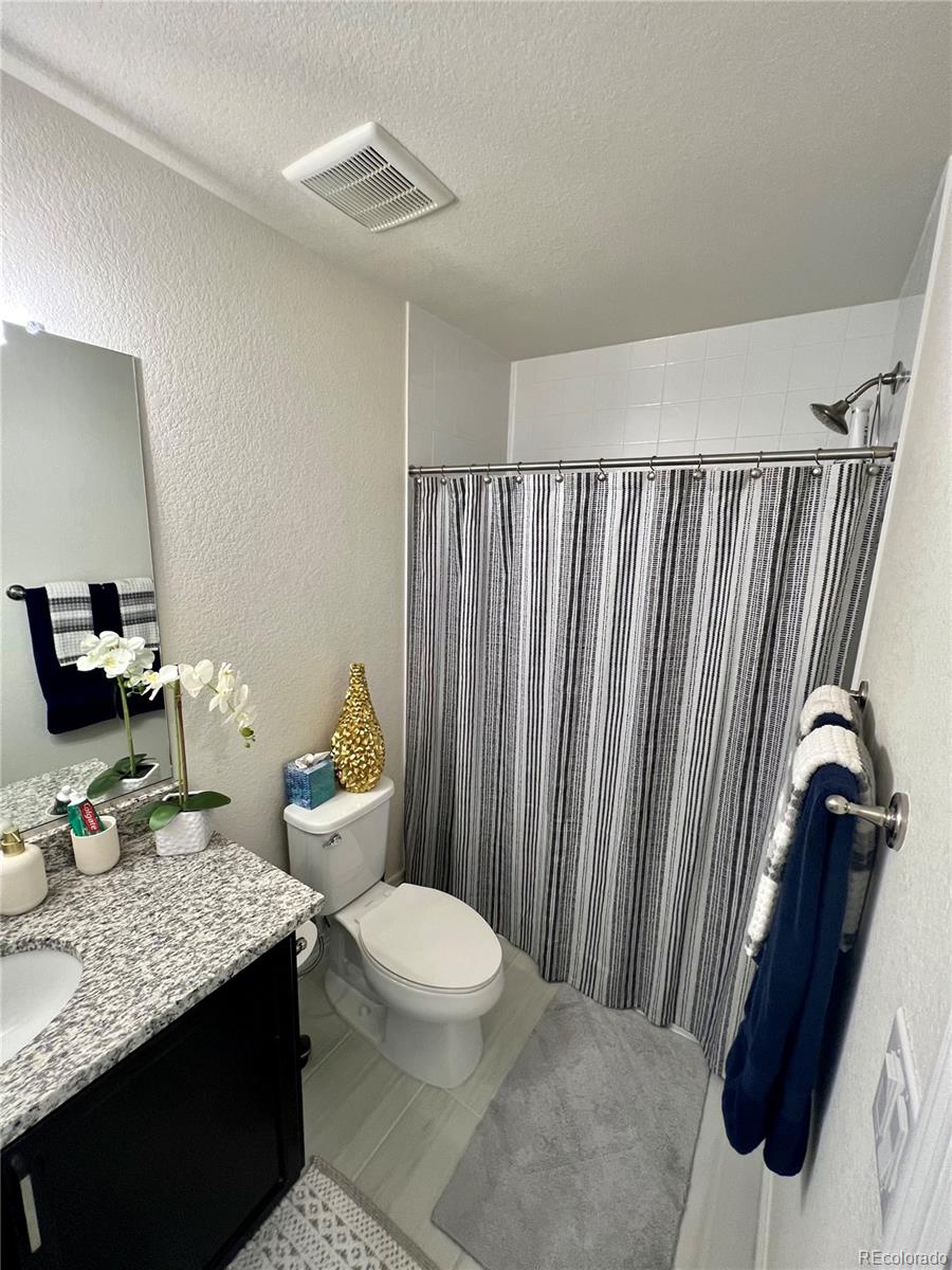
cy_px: 635
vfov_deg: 106.2
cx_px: 476
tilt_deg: -10.7
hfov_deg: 89.9
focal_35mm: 13
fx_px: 477
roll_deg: -2.3
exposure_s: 1/60
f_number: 1.8
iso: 125
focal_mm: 1.57
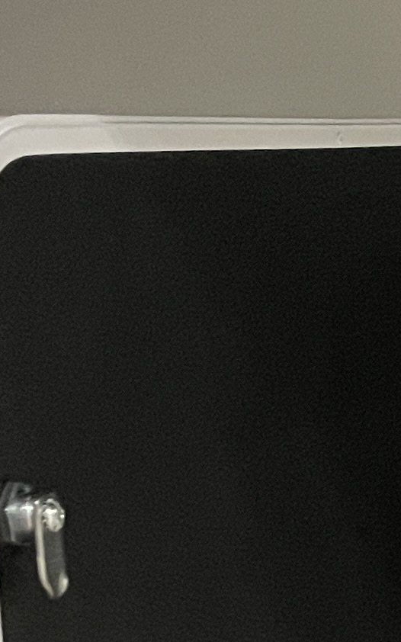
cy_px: 616
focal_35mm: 132
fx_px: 2309
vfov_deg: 15.6
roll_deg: -0.4
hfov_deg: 8.8
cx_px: 1019
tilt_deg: -9.6
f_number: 1.6
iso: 500
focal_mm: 4.2
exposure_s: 1/40
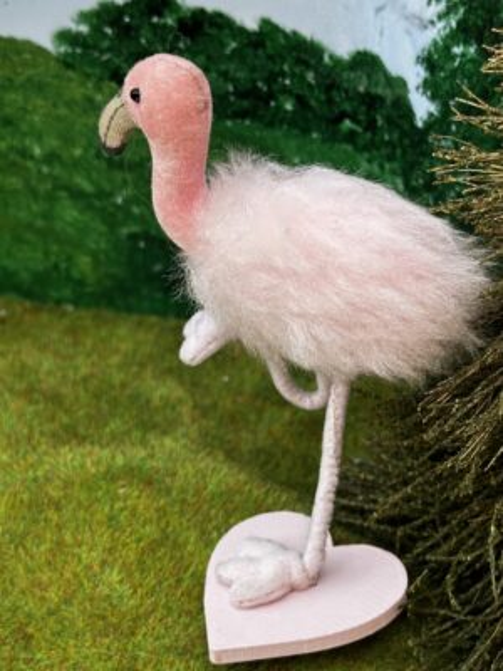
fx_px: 930
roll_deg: -4.5
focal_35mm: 48
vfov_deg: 39.7
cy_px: 336
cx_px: 252
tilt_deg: -35.2
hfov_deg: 30.3
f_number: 1.78
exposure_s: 1/694
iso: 64
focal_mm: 6.86
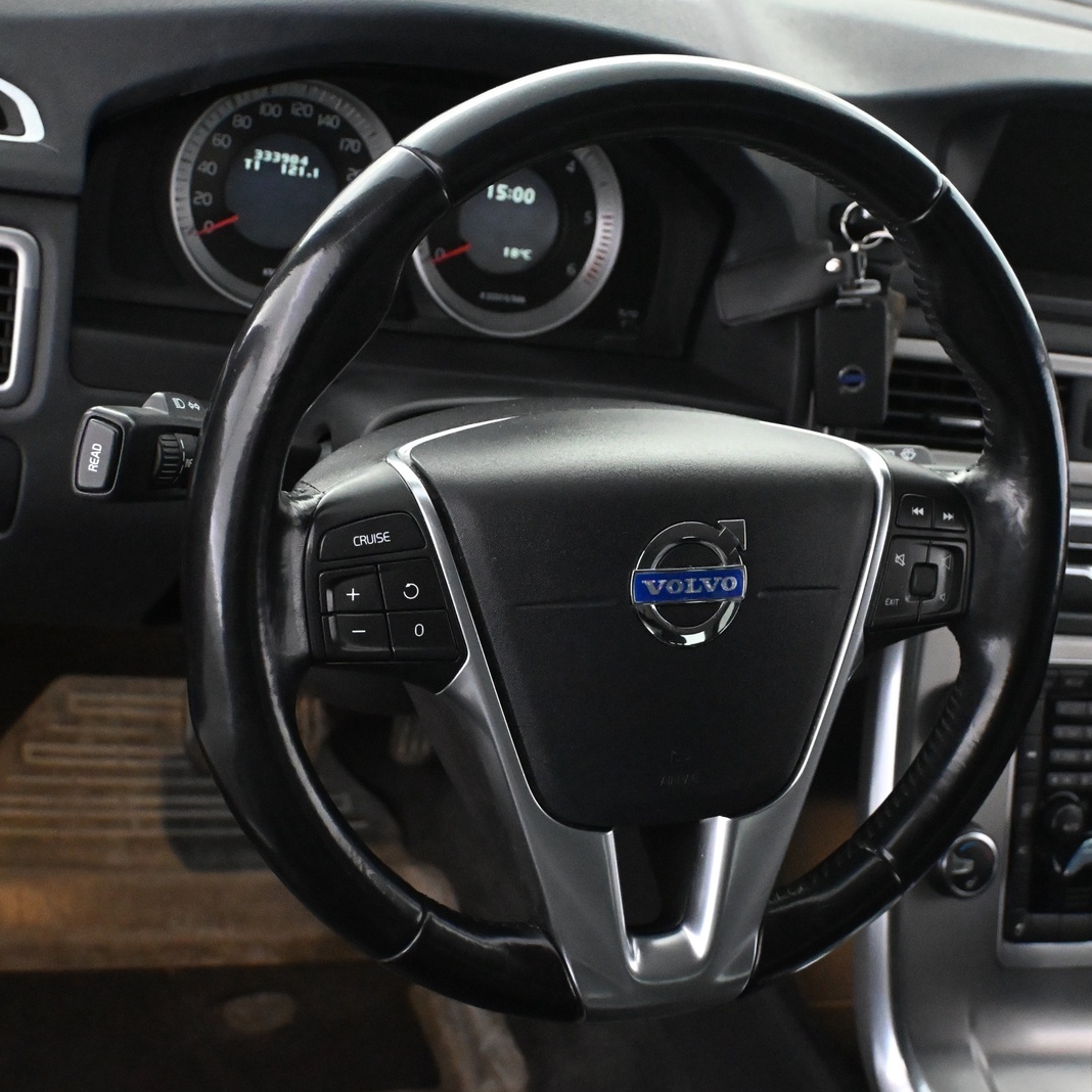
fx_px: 2105
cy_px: 550
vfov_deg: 29.1
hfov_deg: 29.1
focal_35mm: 59
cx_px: 598
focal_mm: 30.5
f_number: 4.8
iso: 8000
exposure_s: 1/60
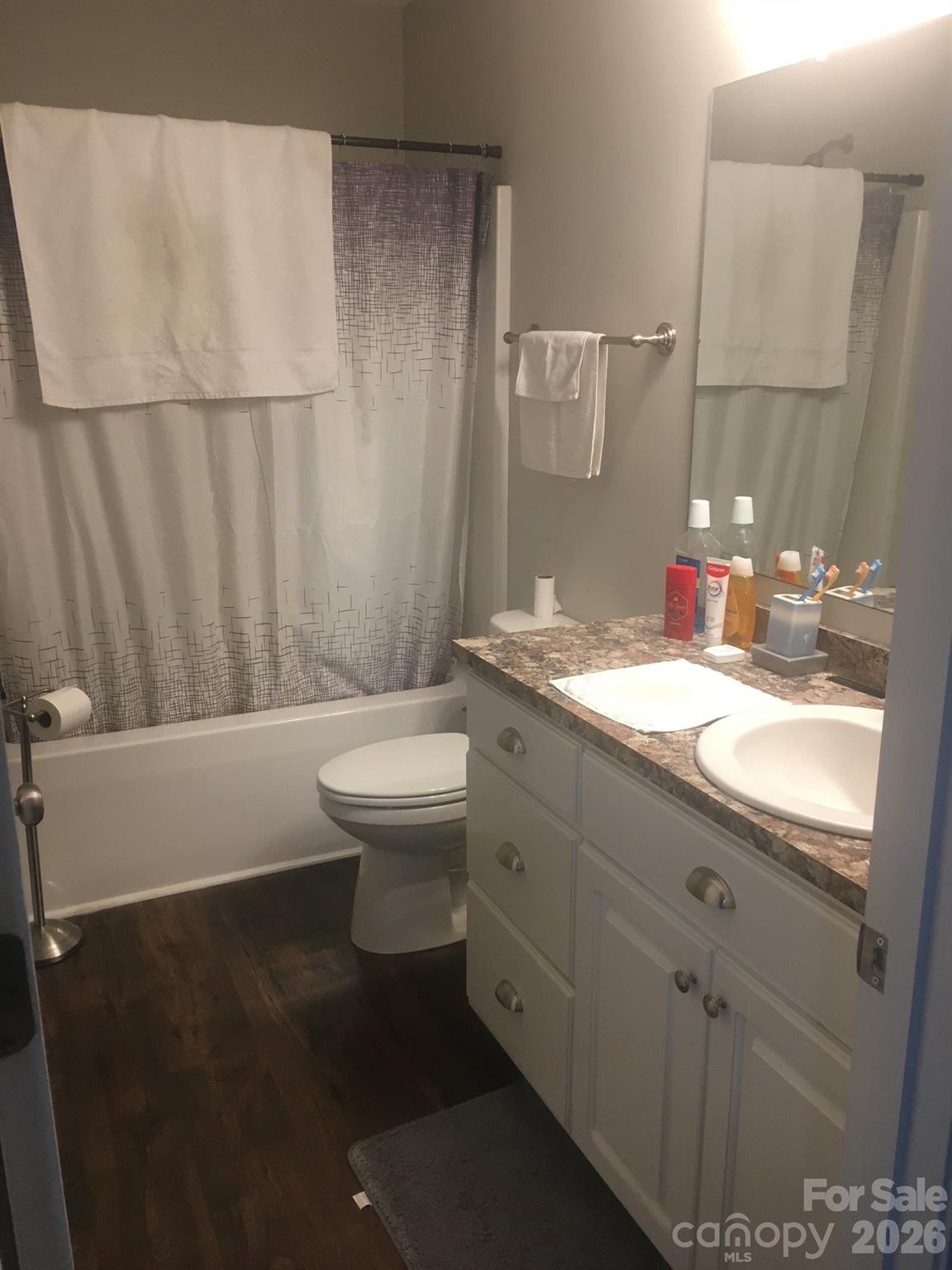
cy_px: 635
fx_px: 1063
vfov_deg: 61.7
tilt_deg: -14.6
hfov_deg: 48.2
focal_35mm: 29
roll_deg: +0.6
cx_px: 476
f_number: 2.2
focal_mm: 4.15
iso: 64
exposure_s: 1/30
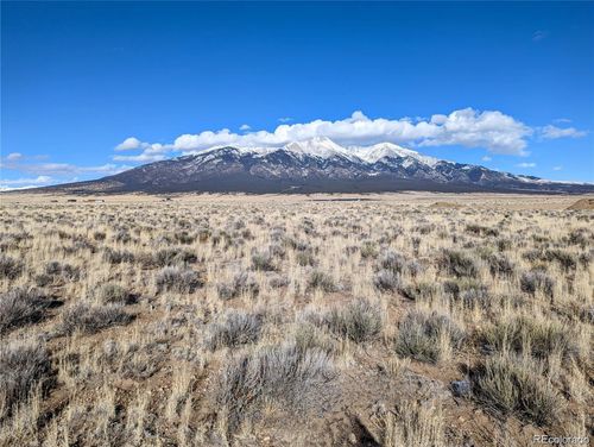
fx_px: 412
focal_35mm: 24
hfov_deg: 71.5
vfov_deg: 56.9
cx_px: 297
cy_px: 224
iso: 47
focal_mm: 6.81
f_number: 1.85
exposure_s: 1/4717
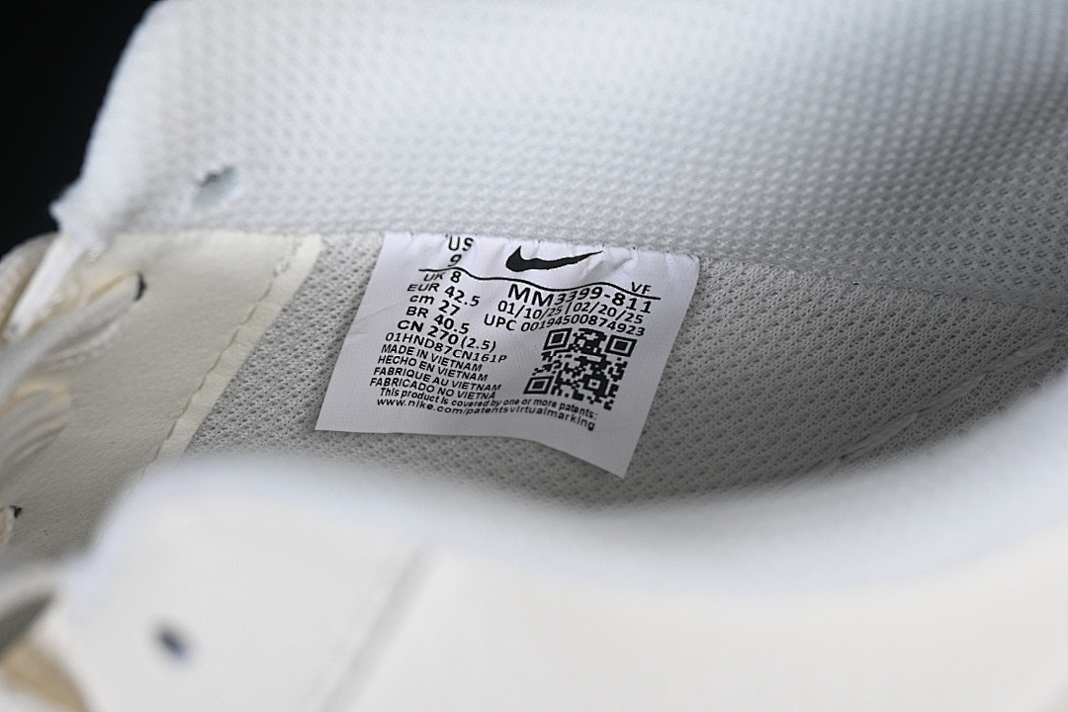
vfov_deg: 18.2
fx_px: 2225
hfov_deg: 27.0
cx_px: 534
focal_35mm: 75
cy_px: 356
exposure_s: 1/80
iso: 160
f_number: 7.1
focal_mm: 50
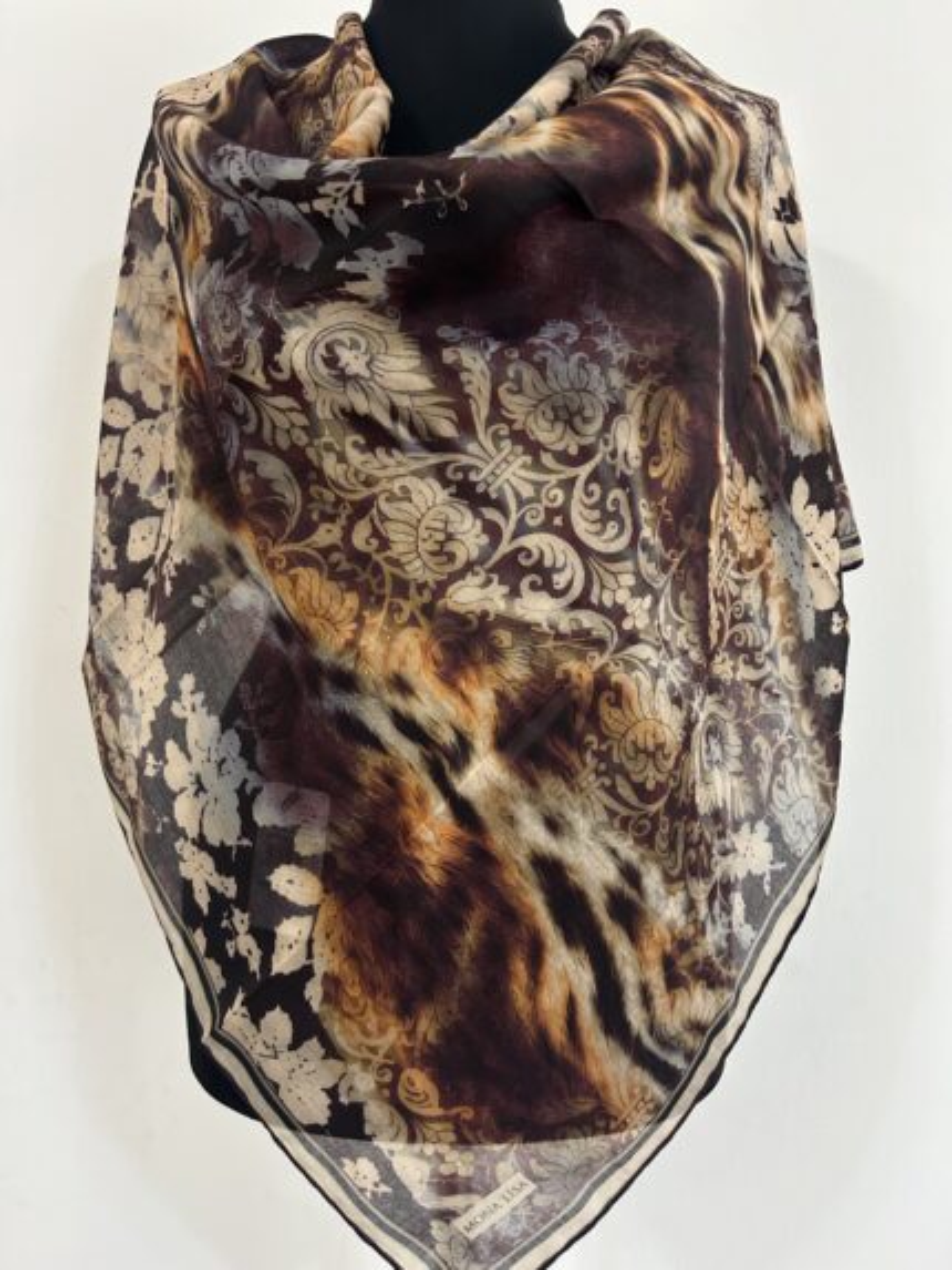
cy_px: 635
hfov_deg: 53.1
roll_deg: -1.9
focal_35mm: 26
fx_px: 953
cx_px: 476
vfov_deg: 67.3
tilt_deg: -9.1
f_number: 1.5
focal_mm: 5.7
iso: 200
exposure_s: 1/50
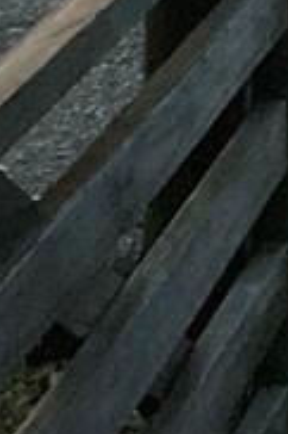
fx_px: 2861
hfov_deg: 5.4
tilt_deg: -4.6
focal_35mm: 238
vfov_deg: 8.0
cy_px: -601
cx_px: 933
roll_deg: -0.5
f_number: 1.8
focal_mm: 4.25
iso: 500
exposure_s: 1/30
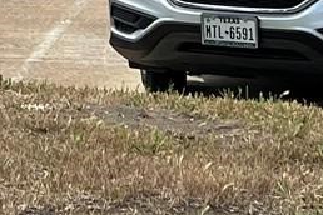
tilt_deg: +2.6
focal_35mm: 215
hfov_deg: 9.2
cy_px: -422
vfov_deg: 5.9
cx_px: -207
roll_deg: +1.6
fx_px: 1929
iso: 50
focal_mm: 5.7
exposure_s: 1/6993
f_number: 1.5
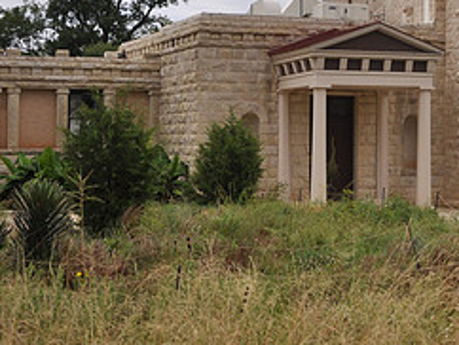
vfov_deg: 17.1
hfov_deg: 22.1
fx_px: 1143
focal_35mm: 86
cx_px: 415
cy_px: 81
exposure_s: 1/200
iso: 200
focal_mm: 25
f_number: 5
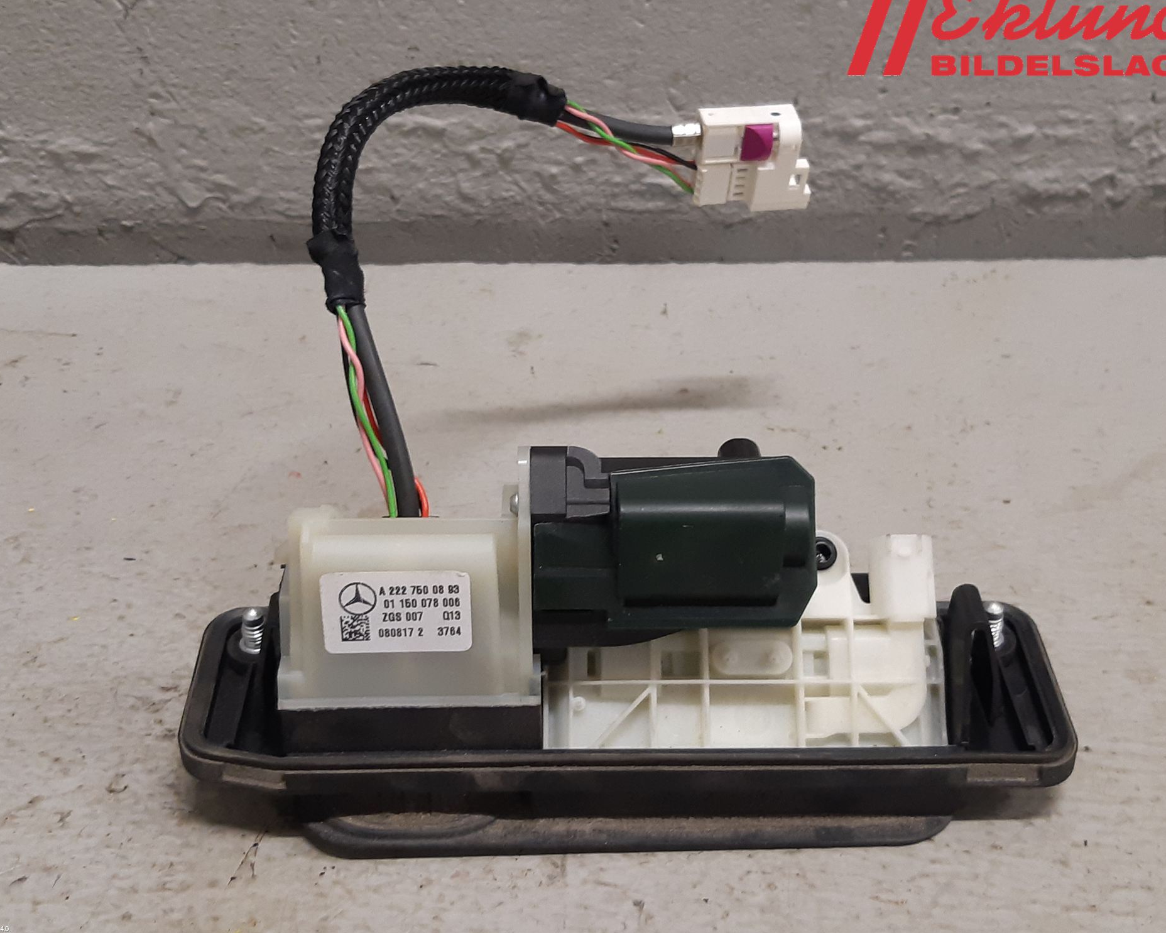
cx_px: 589
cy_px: 452
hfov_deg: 62.2
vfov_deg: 51.5
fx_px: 966
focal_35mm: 28
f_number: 1.7
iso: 160
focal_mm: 3.93
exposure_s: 1/50
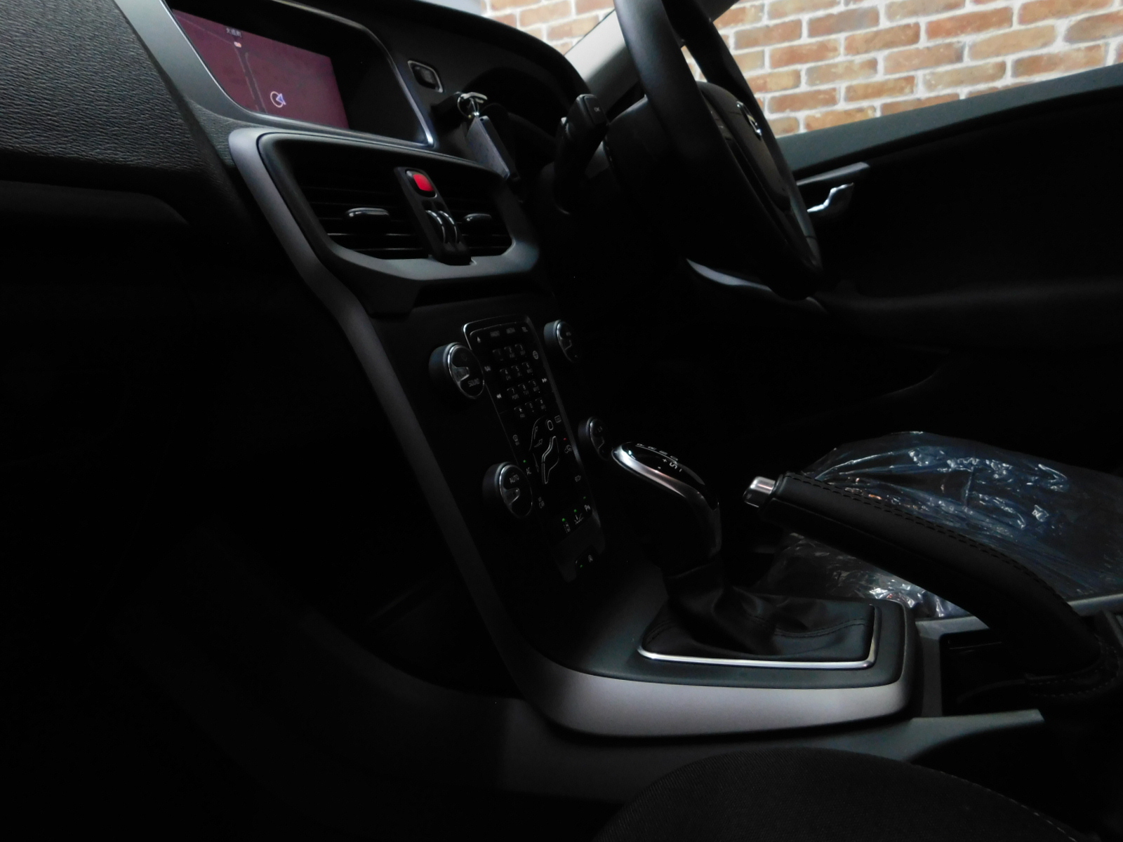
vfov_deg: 58.9
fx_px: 746
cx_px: 562
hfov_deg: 73.9
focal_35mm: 23
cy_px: 421
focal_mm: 4
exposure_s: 1/30
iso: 320
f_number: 3
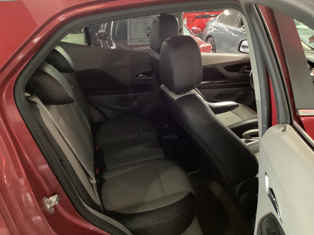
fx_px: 281
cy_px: 118
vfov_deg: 45.4
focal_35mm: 31
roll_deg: +1.2
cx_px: 157
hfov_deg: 58.4
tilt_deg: -23.5
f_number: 2.4
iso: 640
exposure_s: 1/17
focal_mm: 3.3
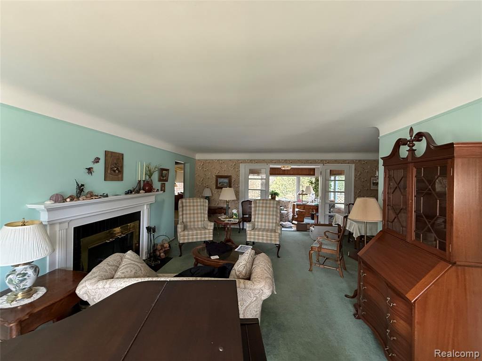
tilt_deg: -0.1
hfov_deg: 102.1
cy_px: 180
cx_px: 241
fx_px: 195
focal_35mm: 14
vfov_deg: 85.7
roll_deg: -1.6
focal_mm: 2.22
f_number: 2.2
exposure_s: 1/85
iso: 320
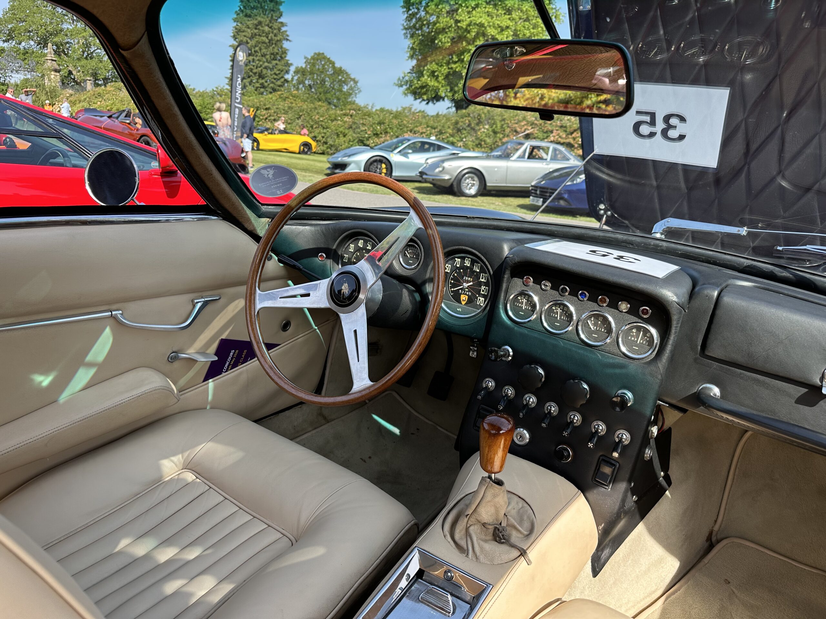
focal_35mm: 24
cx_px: 413
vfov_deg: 56.8
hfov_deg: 71.6
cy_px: 310
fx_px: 573
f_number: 1.78
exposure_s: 1/927
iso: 80
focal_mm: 6.86
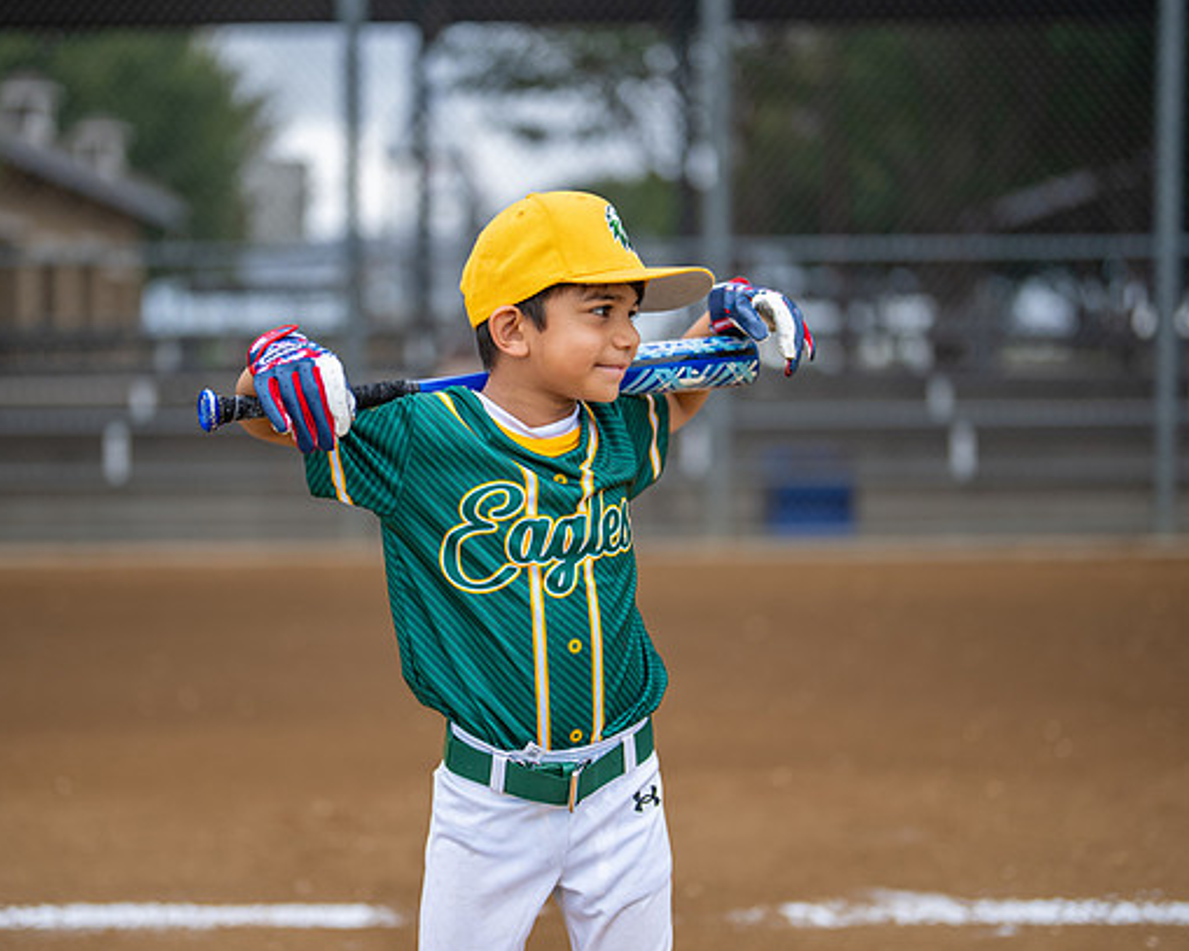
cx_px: 534
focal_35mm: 62
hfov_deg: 30.5
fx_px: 2181
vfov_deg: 24.6
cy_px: 481
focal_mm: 50
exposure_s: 1/2500
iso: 160
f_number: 1.2
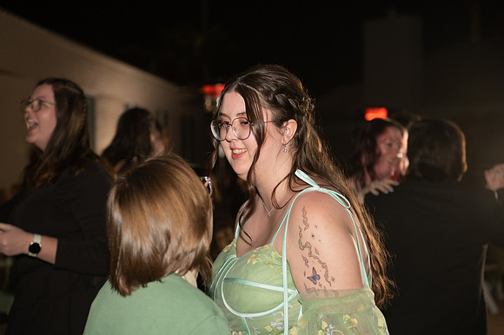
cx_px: 252
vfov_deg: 21.9
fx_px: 867
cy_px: 168
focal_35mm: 62
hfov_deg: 32.4
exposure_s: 1/160
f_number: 3.2
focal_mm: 62
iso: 1000
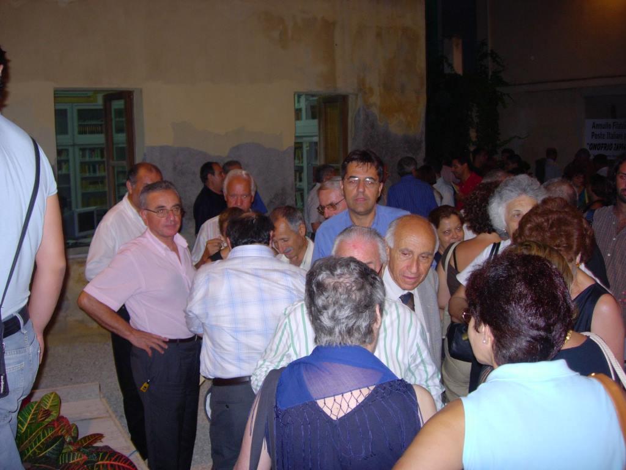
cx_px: 313
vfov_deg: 37.7
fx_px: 687
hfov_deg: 49.0
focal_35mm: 38
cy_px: 235
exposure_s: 1/64
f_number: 2.8
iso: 79
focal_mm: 7.8
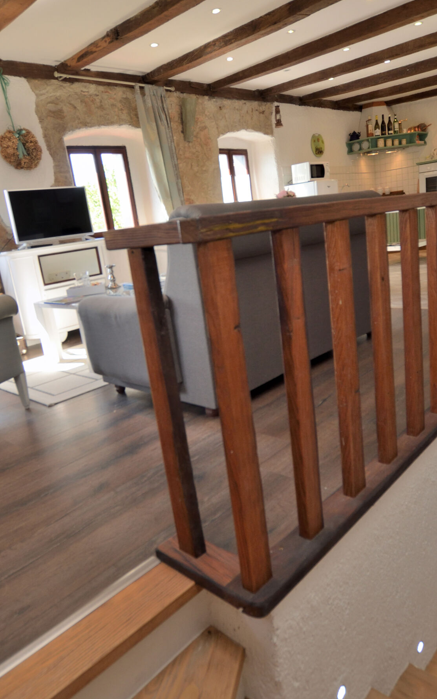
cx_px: 214
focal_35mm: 24
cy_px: 354
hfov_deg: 51.1
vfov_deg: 74.8
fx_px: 457
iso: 200
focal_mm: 10
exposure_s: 1/60
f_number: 4
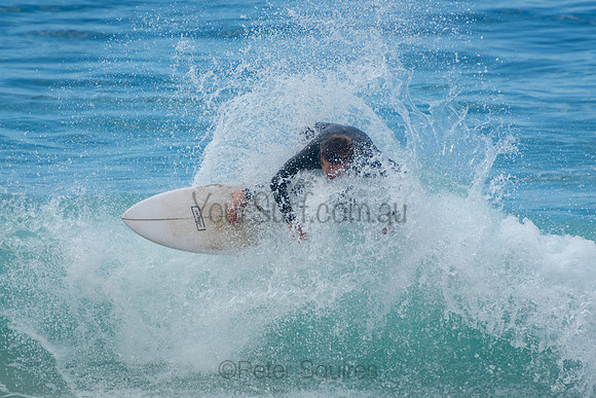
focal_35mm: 600
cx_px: 298
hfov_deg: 3.4
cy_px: 199
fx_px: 9935
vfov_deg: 2.3
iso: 220
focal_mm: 400
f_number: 5.6
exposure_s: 1/1250
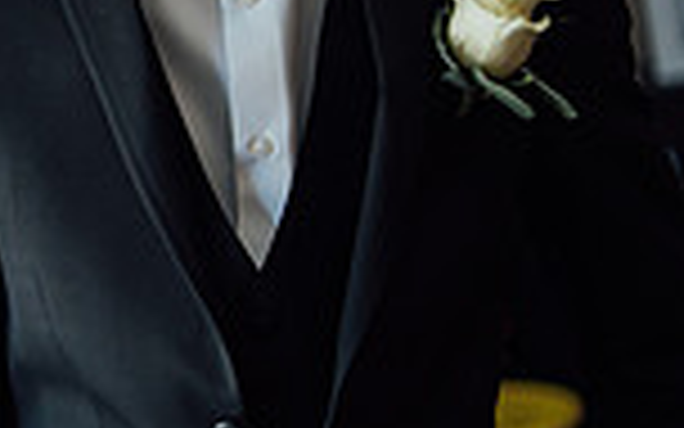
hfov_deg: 14.3
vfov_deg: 9.6
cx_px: -360
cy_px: -20
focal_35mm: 136
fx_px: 2535
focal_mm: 35
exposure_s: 1/400
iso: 320
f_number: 1.4
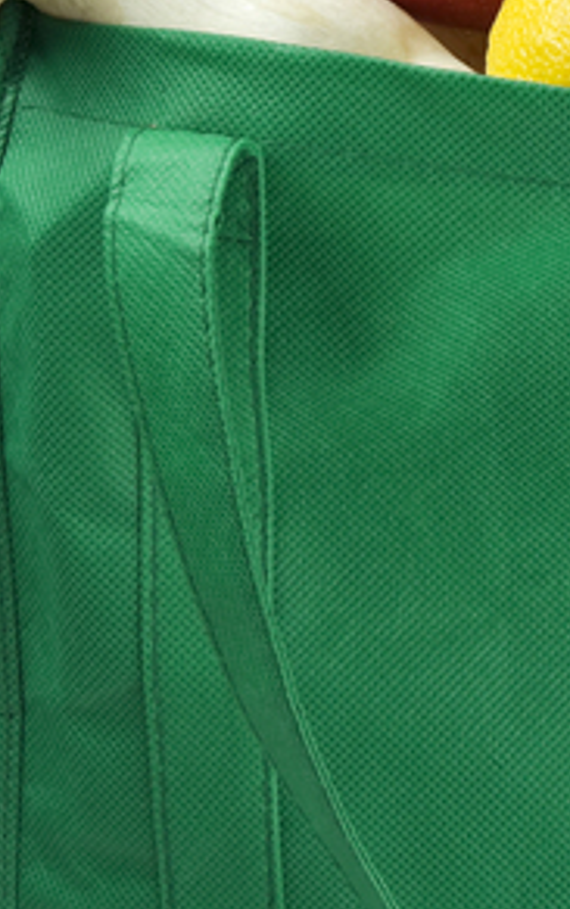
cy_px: 476
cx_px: 766
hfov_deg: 8.6
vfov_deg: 13.8
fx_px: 3746
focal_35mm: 151
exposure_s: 1/60
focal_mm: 48
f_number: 8
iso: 160
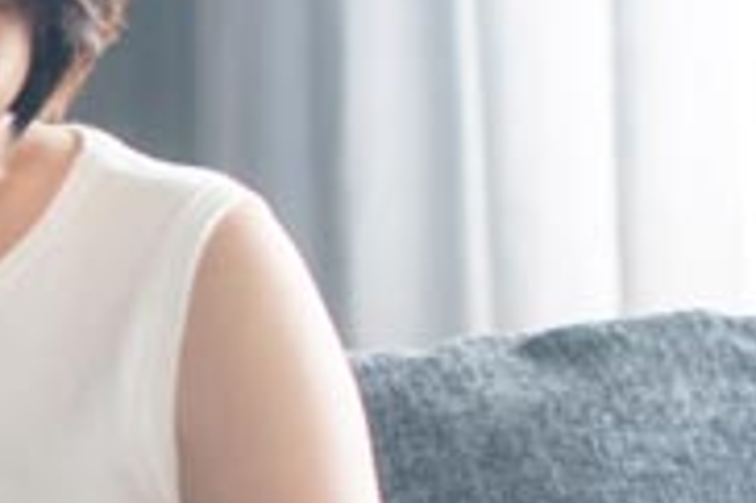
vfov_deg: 4.1
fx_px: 6924
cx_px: -1433
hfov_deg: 5.9
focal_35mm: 330
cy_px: 759
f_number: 2.5
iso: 250
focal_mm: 50
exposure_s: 1/80
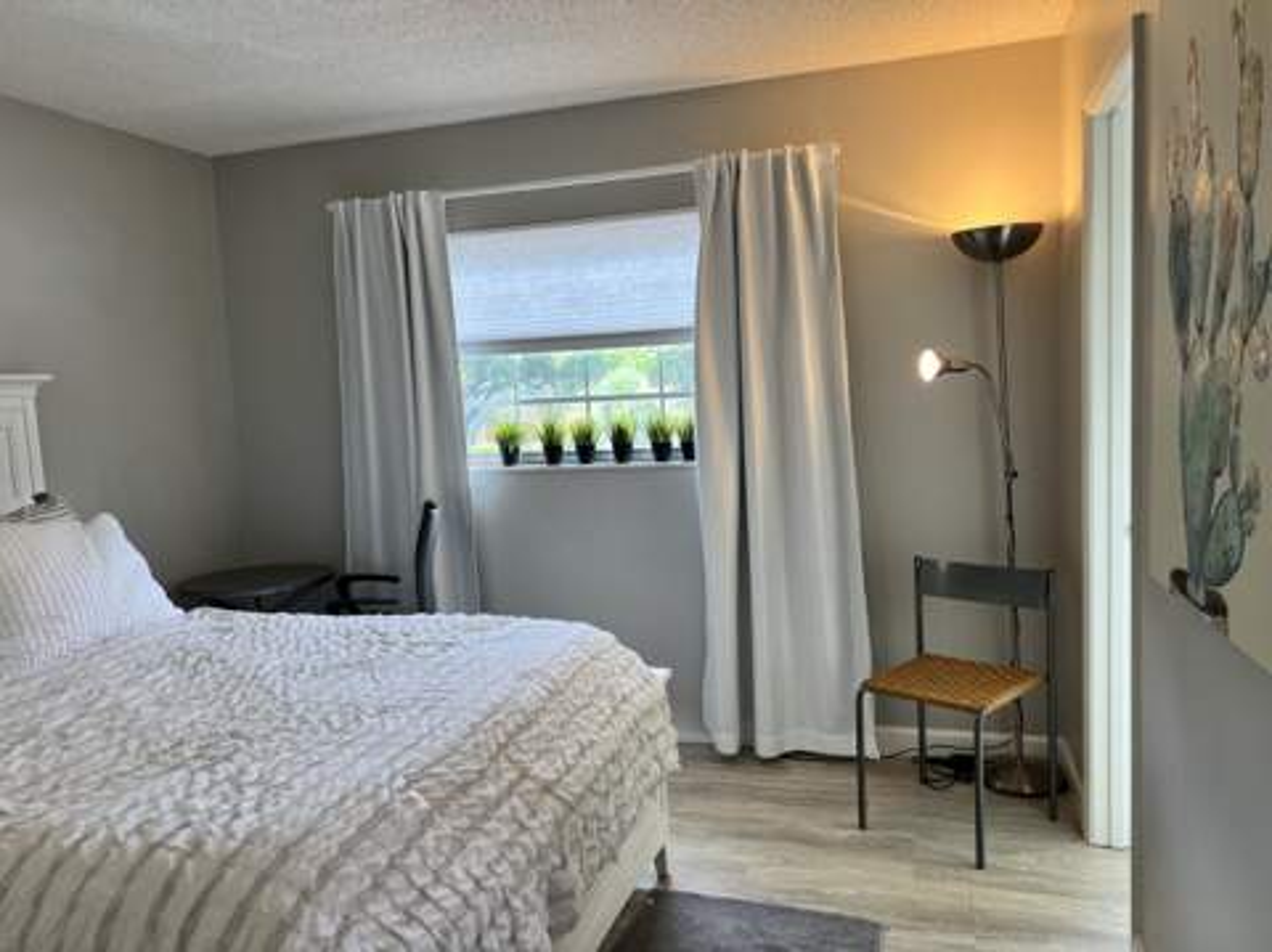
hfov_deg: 67.4
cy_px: 476
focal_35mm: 26
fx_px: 954
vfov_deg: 53.0
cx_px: 636
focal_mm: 5.7
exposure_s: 1/120
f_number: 1.5
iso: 64
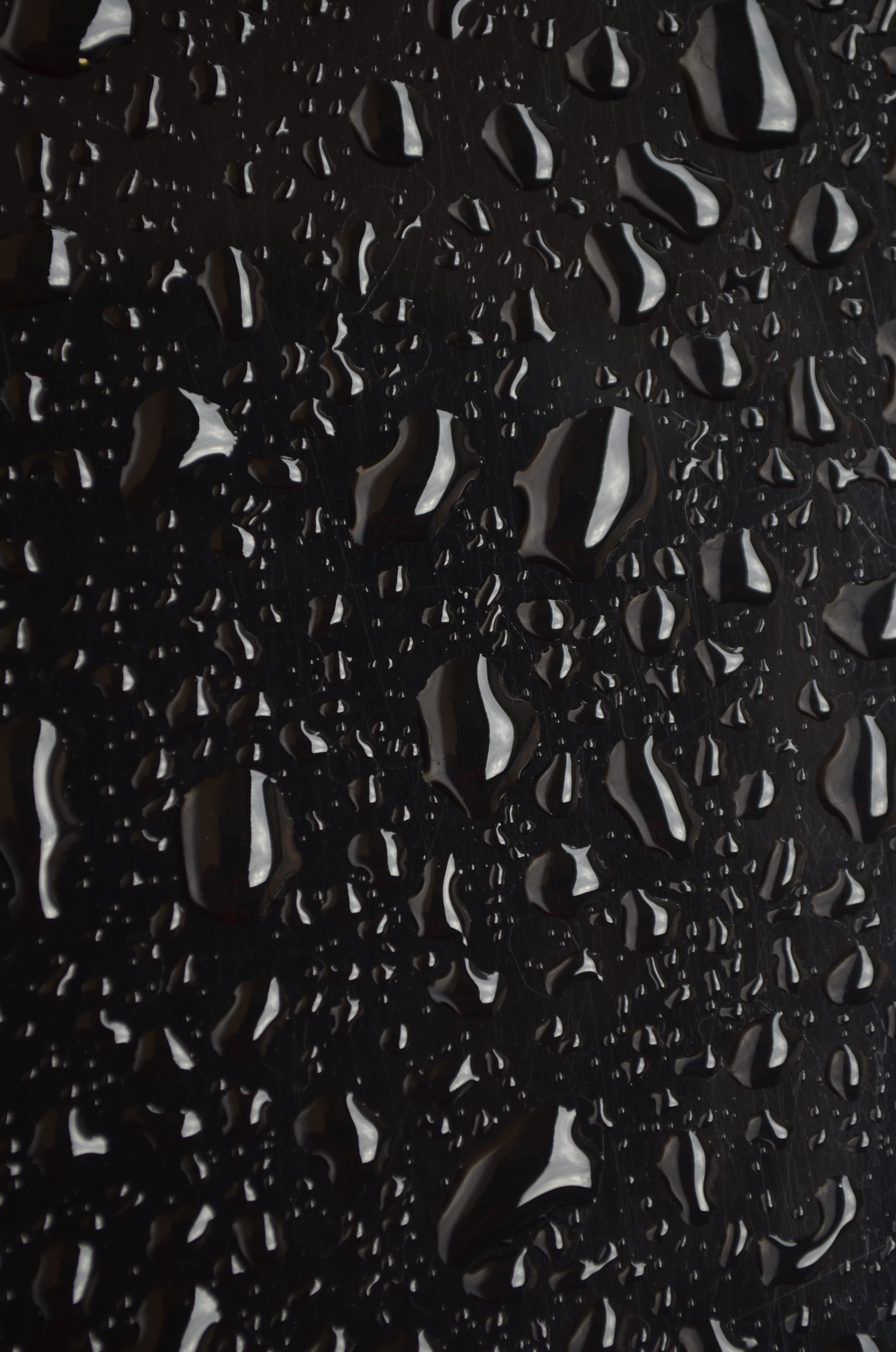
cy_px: 676
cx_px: 448
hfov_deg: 16.5
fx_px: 3094
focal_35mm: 82
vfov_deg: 24.7
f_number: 5.6
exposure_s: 1/15
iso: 100
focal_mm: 55
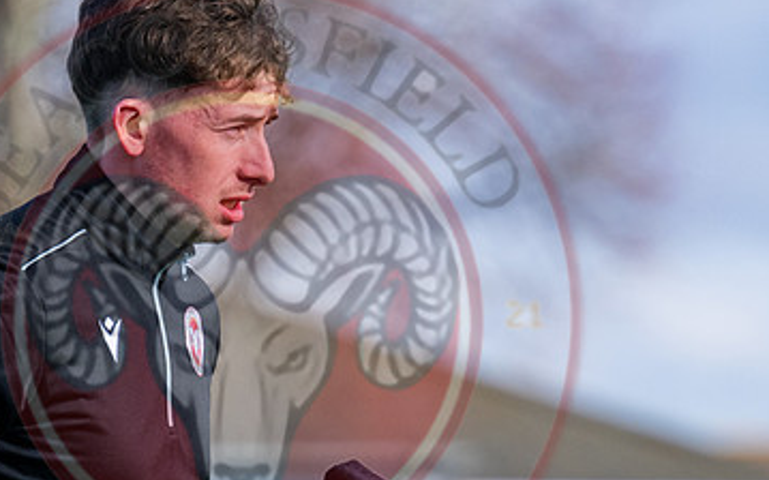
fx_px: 15292
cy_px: 278
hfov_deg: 2.9
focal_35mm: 730
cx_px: 430
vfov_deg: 1.8
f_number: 4
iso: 400
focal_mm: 220
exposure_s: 1/2500
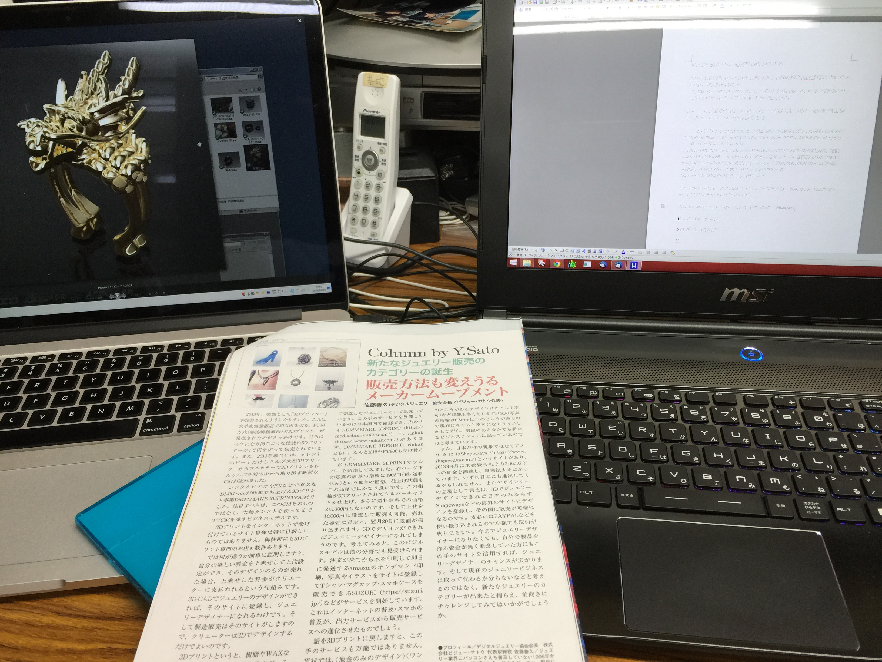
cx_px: 441
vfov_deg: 48.2
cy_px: 331
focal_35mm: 29
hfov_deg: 61.7
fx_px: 739
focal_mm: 4.15
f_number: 2.2
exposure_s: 1/40
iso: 32
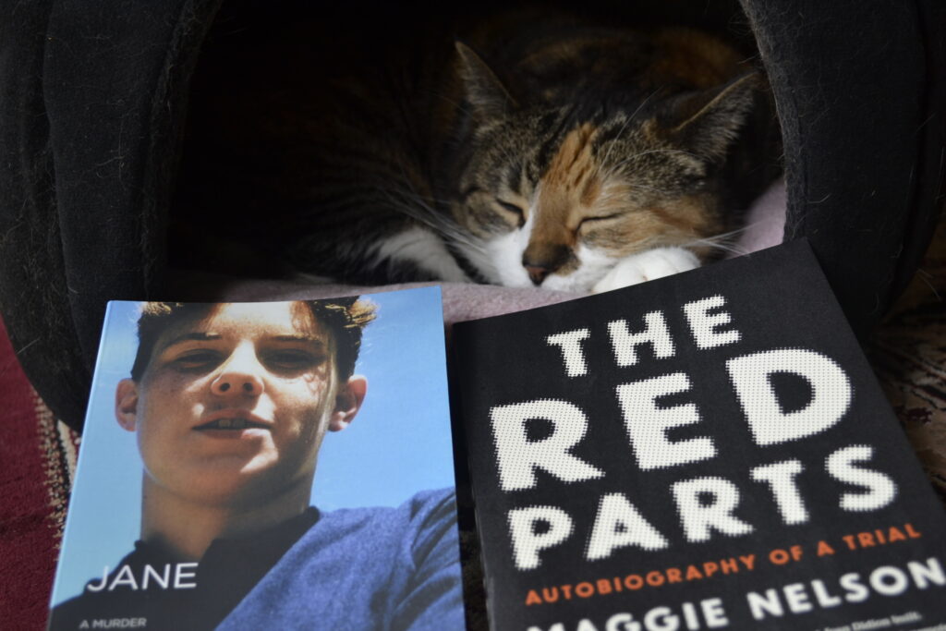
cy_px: 316
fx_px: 1261
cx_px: 473
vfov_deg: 28.1
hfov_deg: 41.1
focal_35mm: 48
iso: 400
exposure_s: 1/13
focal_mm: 32
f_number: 4.8
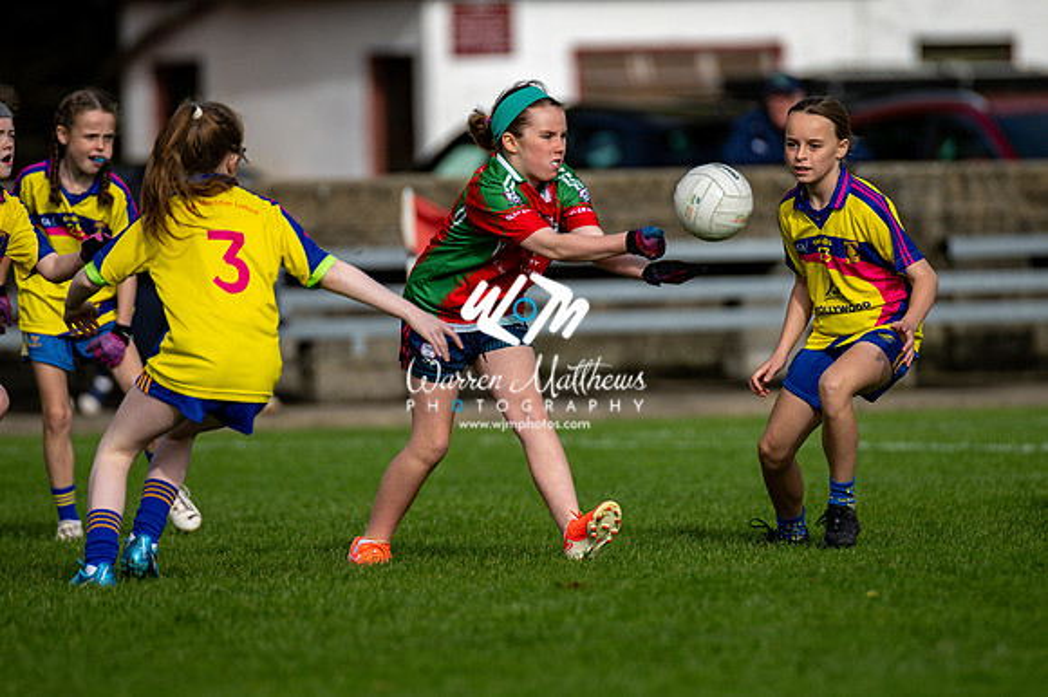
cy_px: 348
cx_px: 524
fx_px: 13092
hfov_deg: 4.6
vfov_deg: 3.1
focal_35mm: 450
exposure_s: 1/6400
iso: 125
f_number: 2.8
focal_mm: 300
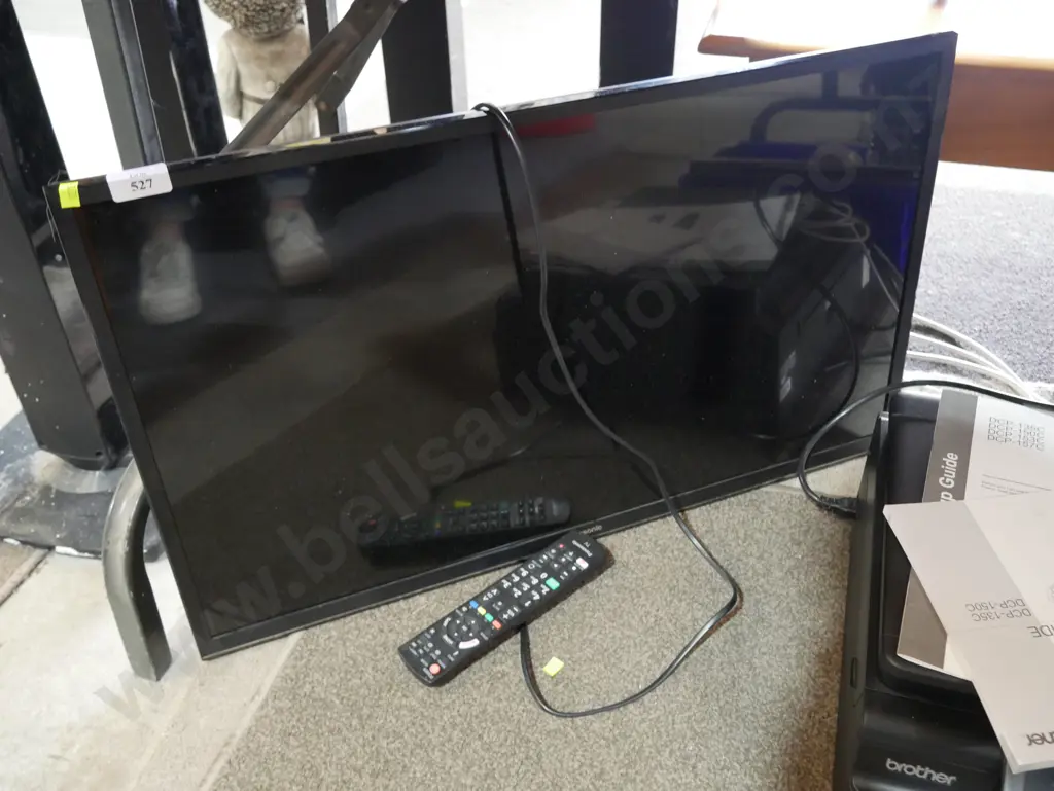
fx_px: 975
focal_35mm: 32
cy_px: 396
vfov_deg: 44.2
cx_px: 527
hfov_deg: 56.8
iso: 2000
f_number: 3.6
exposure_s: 1/60
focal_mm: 16
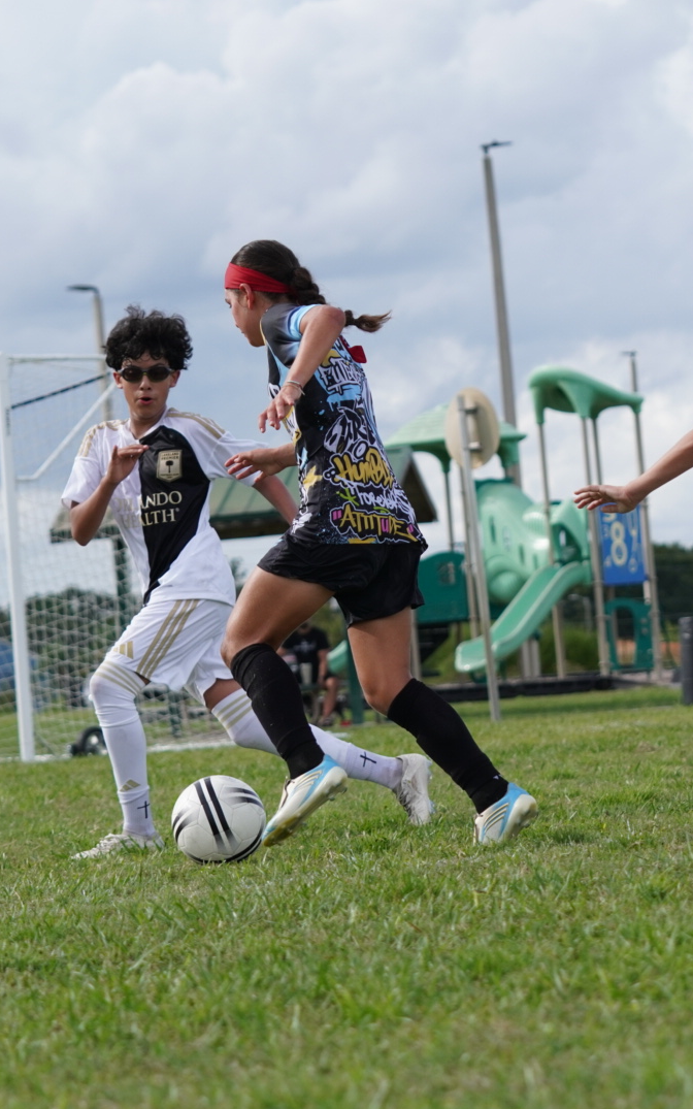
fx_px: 4865
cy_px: 556
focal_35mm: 161
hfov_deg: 8.1
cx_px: 600
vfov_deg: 13.0
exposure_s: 1/2000
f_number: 4
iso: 320
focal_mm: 70
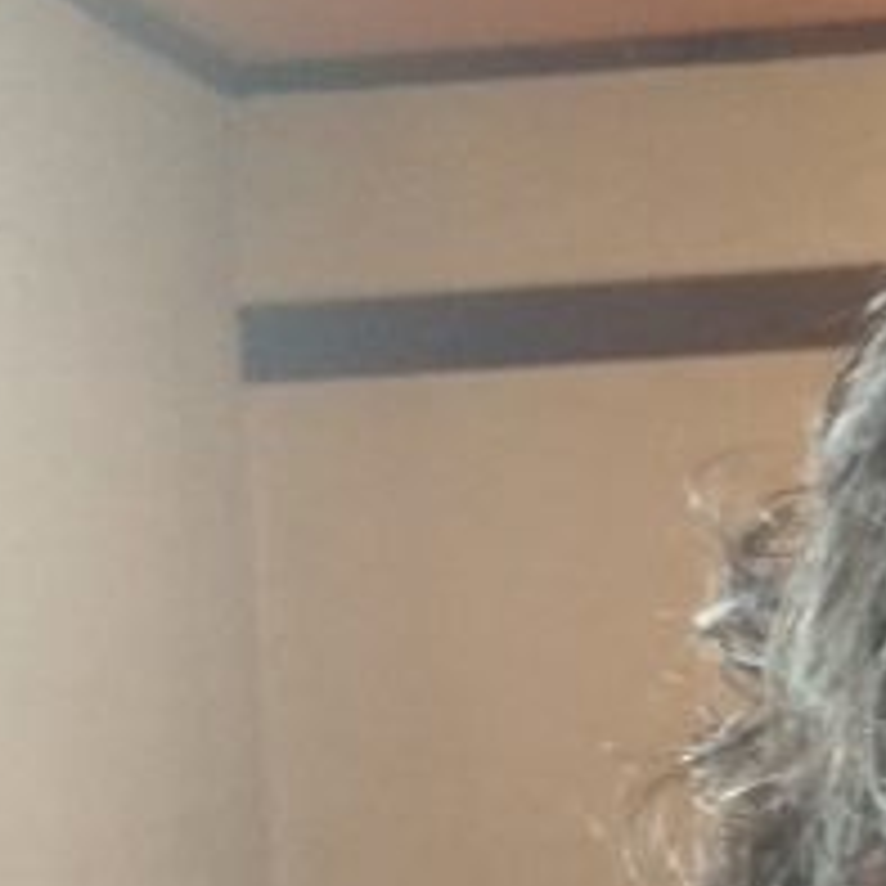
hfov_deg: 15.9
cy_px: 958
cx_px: 1133
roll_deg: +4.4
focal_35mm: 104
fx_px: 3012
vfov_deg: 16.3
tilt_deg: -1.7
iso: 160
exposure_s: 1/30
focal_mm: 4.15
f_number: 2.2
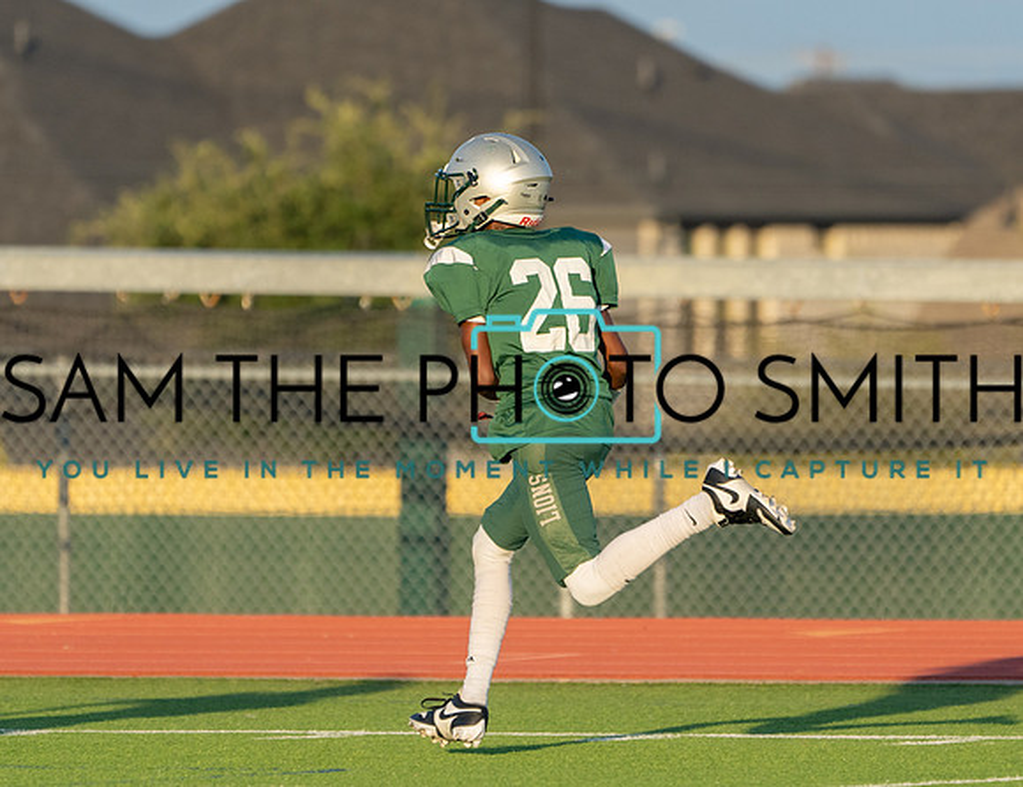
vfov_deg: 2.2
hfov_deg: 2.8
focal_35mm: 690
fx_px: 20570
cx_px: 602
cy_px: 413
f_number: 5.6
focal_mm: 400
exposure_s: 1/1250
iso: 800
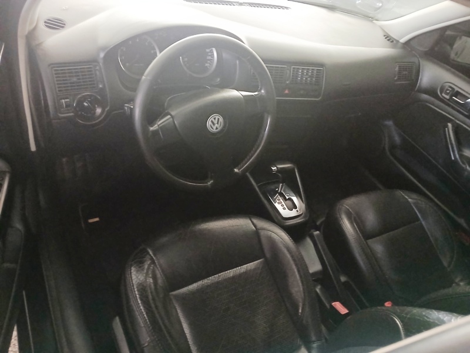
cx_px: 235
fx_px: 353
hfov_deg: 67.3
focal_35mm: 26
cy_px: 176
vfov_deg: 53.1
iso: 1250
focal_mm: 3.98
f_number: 1.8
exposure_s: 1/15
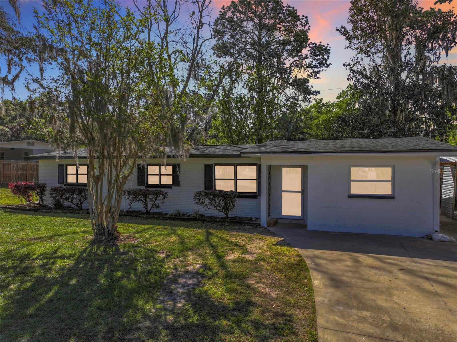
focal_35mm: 24
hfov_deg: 71.6
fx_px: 317
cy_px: 171
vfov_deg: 56.8
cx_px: 228
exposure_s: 1/80
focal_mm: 12.29
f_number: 2.8
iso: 120
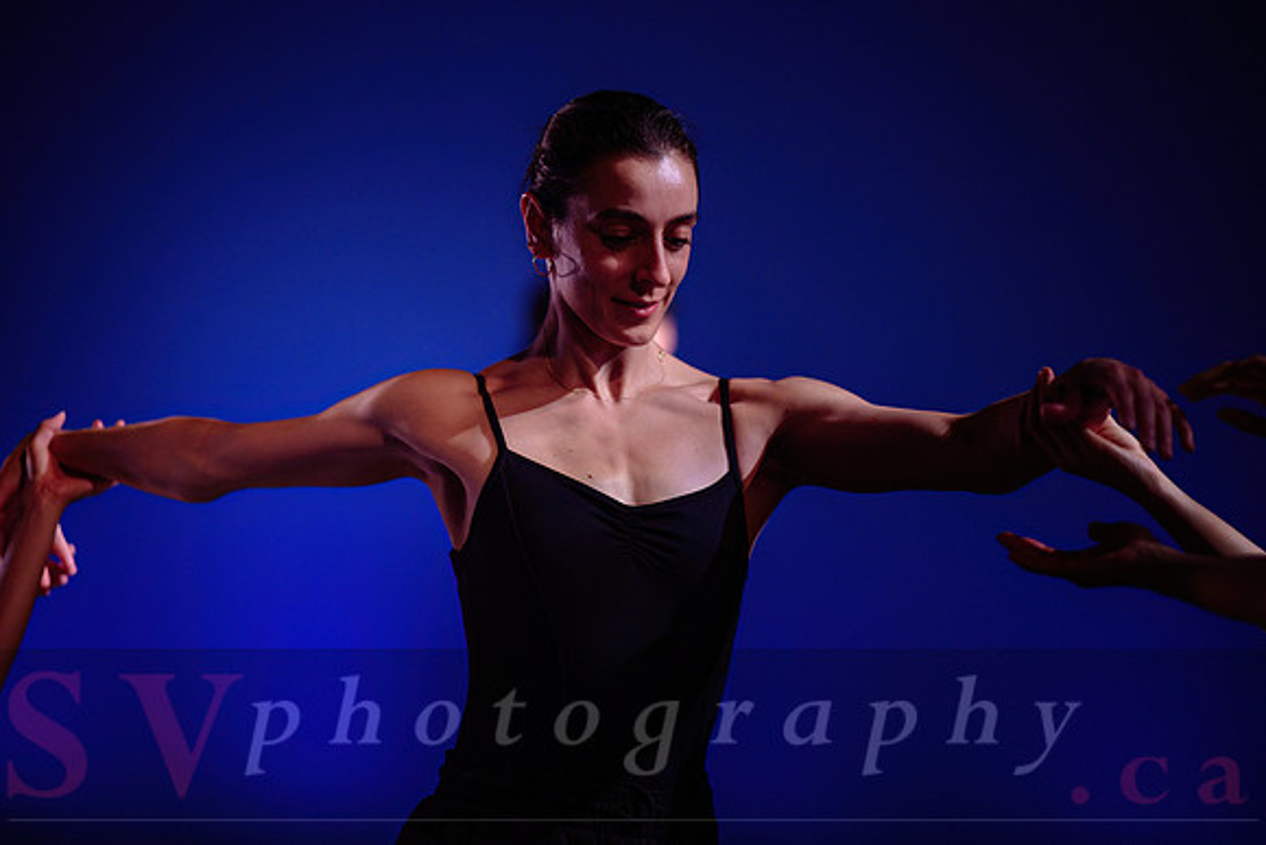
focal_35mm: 105
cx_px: 633
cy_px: 422
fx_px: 3693
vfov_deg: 13.0
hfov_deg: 19.5
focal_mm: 105
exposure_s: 1/500
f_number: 1.8
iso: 1000
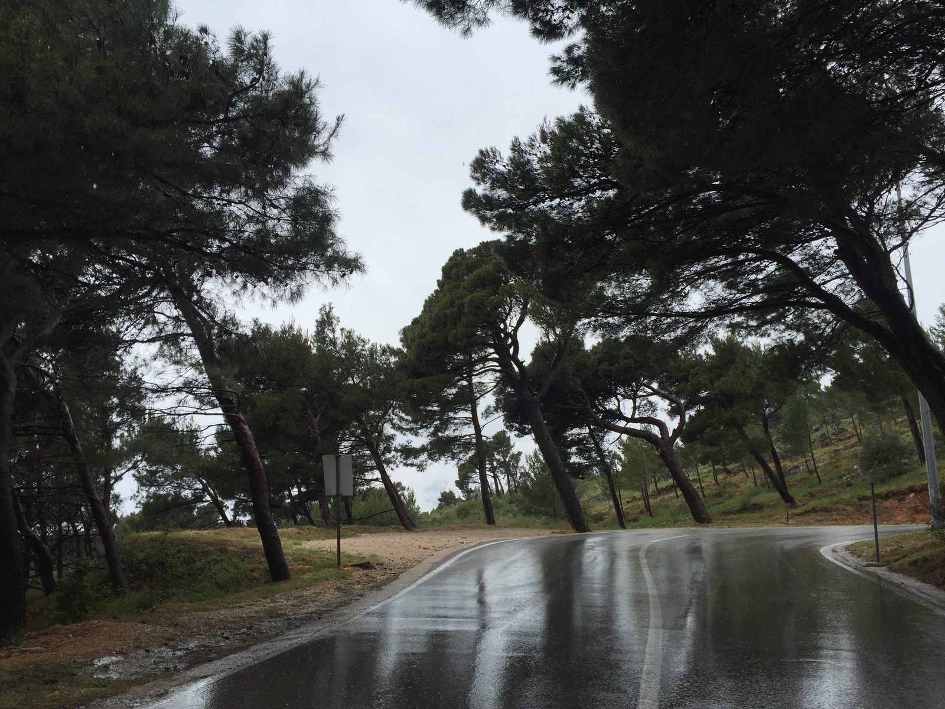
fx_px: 792
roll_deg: -2.4
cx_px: 472
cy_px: 354
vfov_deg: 48.2
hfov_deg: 61.7
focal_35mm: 29
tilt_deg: +14.2
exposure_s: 1/1464
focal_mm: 4.15
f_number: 2.2
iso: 32
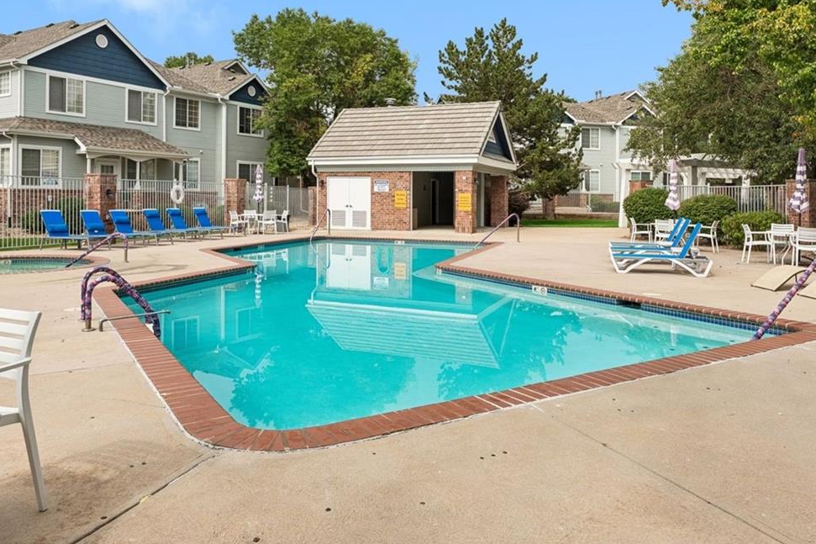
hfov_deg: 65.4
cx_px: 384
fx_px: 635
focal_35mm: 28
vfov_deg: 45.9
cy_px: 197
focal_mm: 17
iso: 400
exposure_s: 1/400
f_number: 9
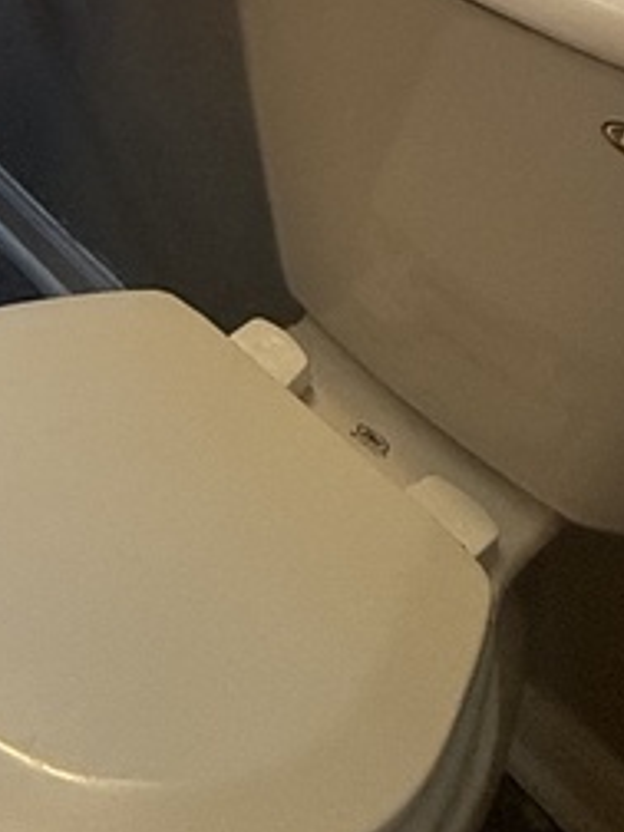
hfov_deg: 20.4
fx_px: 1442
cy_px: -683
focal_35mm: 60
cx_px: -347
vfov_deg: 21.1
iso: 160
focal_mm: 2.22
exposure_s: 1/120
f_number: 2.2
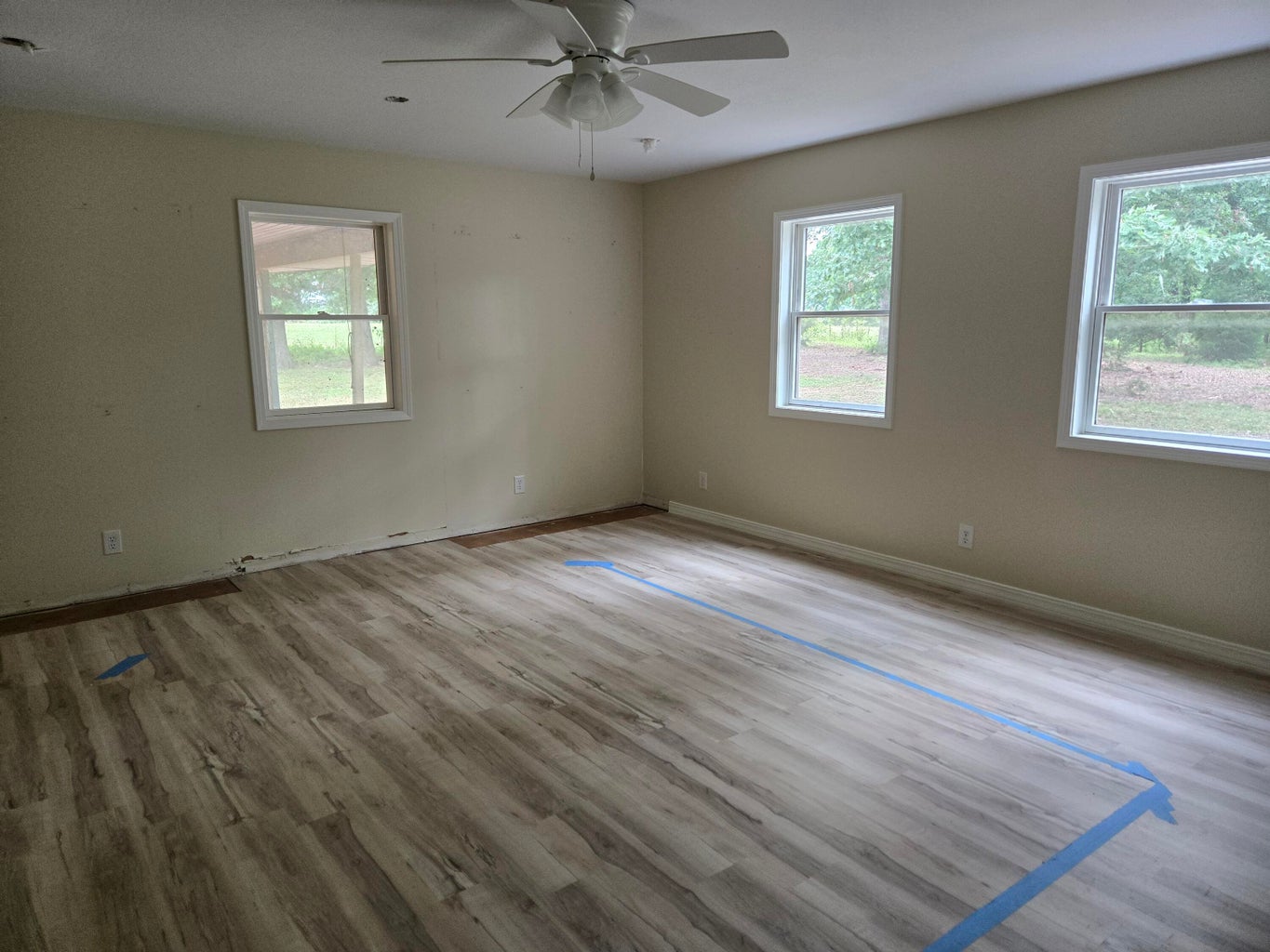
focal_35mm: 23
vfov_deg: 58.9
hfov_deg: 73.9
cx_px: 635
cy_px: 476
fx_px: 844
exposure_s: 1/180
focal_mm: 5.4
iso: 200
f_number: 1.8
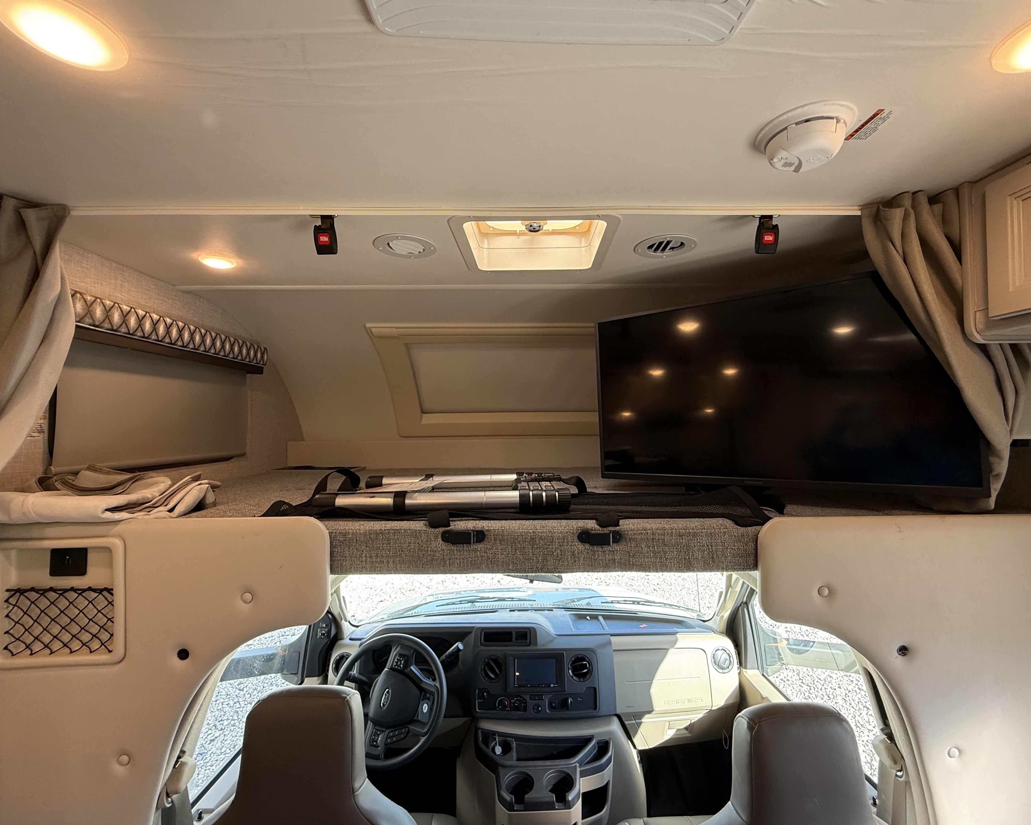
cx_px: 531
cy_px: 407
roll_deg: -0.9
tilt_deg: +1.3
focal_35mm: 15
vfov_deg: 84.0
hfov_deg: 96.8
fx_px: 458
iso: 250
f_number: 2.2
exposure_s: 1/99
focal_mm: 2.22
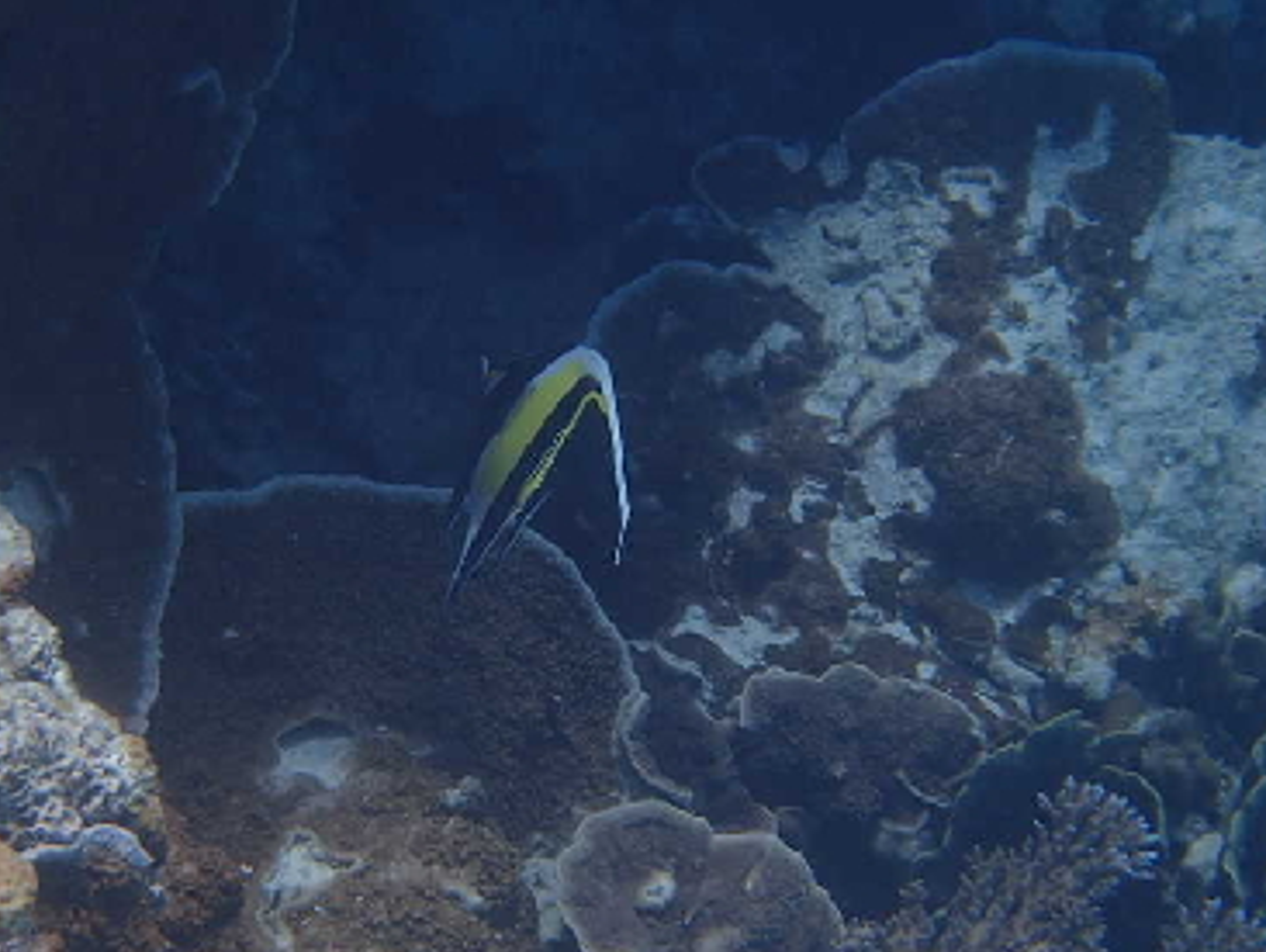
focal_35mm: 118
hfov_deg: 16.7
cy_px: 422
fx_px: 4318
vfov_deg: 12.6
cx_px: 474
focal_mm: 16.1
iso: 100
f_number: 4.6
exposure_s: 1/400
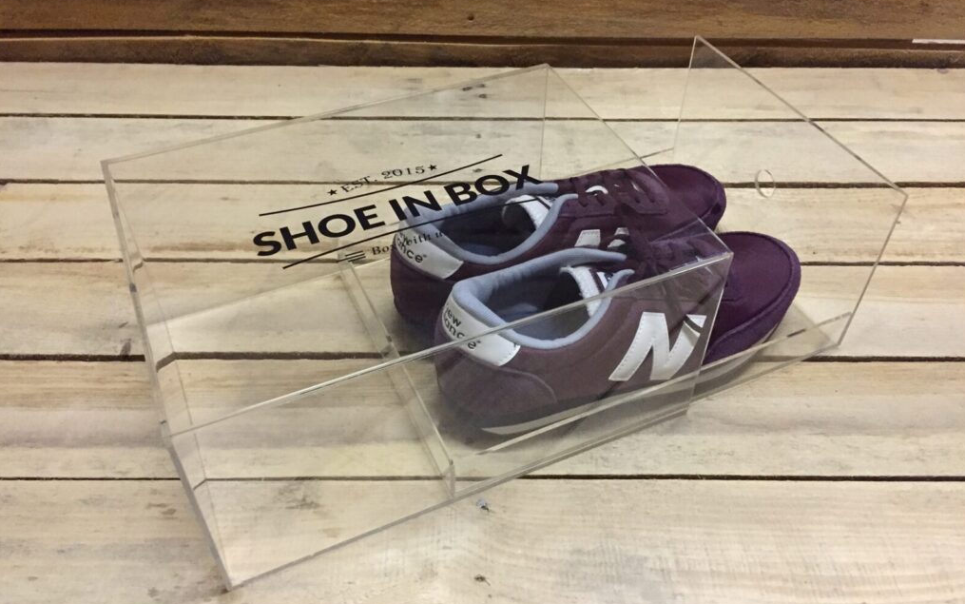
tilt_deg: -46.7
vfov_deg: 40.6
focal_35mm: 31
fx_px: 816
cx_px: 484
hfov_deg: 61.2
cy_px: 298
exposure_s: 1/17
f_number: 2.2
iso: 400
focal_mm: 4.15
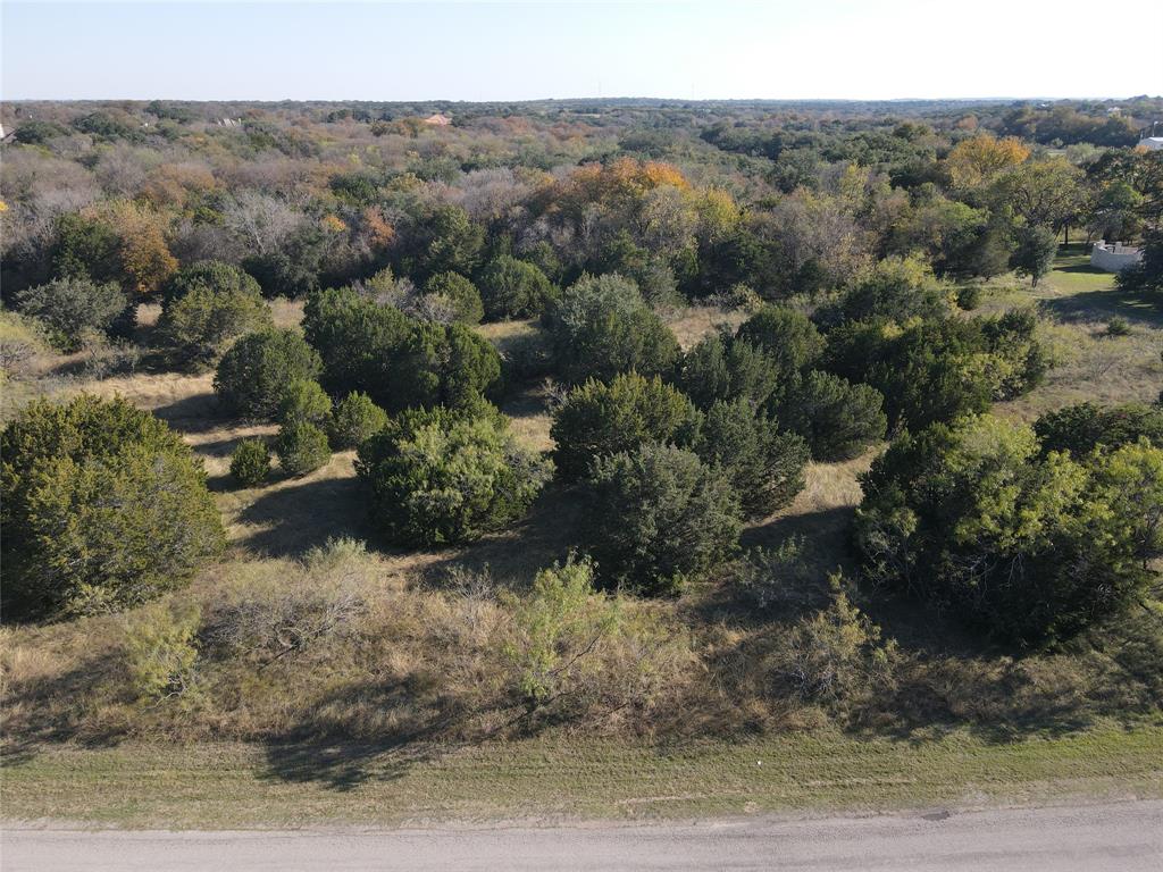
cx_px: 582
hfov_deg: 71.6
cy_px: 436
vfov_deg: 56.8
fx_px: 806
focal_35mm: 24
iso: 100
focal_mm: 4.5
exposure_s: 1/320
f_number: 2.8
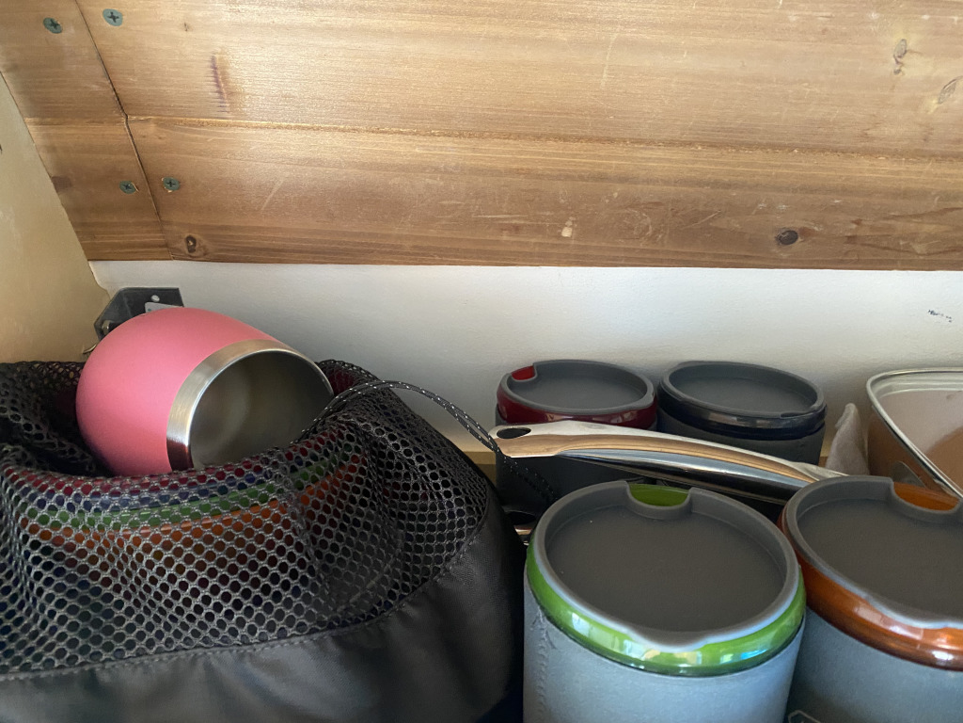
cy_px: 362
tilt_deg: -18.7
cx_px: 482
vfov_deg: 53.1
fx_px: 723
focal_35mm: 26
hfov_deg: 67.3
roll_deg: -0.4
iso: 500
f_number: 1.8
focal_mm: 4.25
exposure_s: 1/48
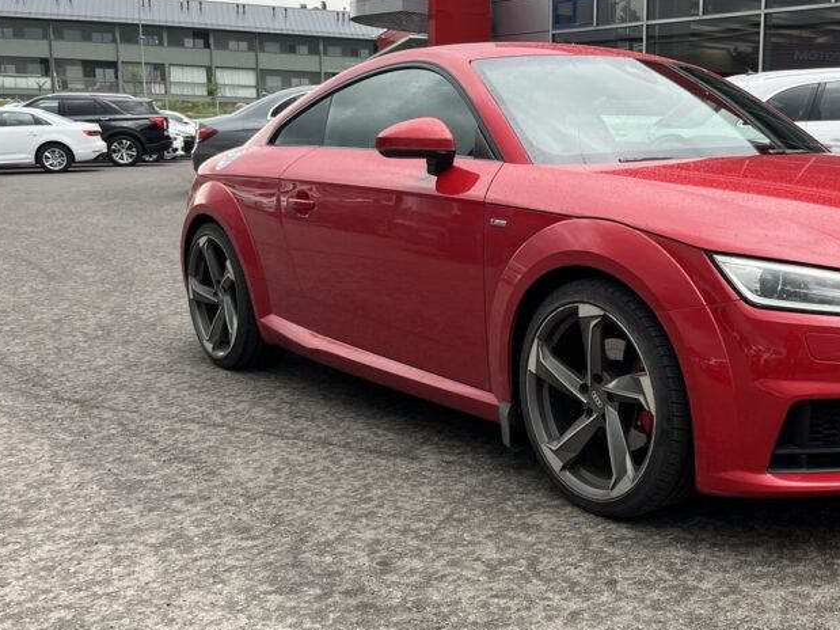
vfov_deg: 33.6
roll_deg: -0.8
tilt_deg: -9.2
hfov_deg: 42.2
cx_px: 657
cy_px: 334
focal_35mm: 43
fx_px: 1043
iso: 50
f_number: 1.6
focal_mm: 5.1
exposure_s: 1/563
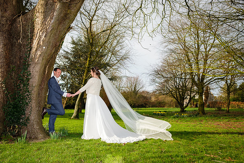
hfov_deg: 69.2
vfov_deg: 49.4
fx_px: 177
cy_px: 87
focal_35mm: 26
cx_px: 122
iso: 200
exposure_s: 1/200
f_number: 4.5
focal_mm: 16
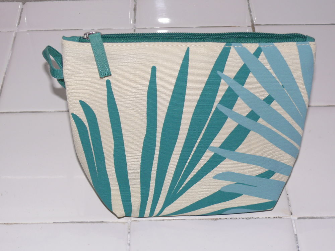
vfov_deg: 22.6
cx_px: 168
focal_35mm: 65
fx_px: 629
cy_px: 126
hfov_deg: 29.8
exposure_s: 1/30
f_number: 3.2
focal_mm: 11.5
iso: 100
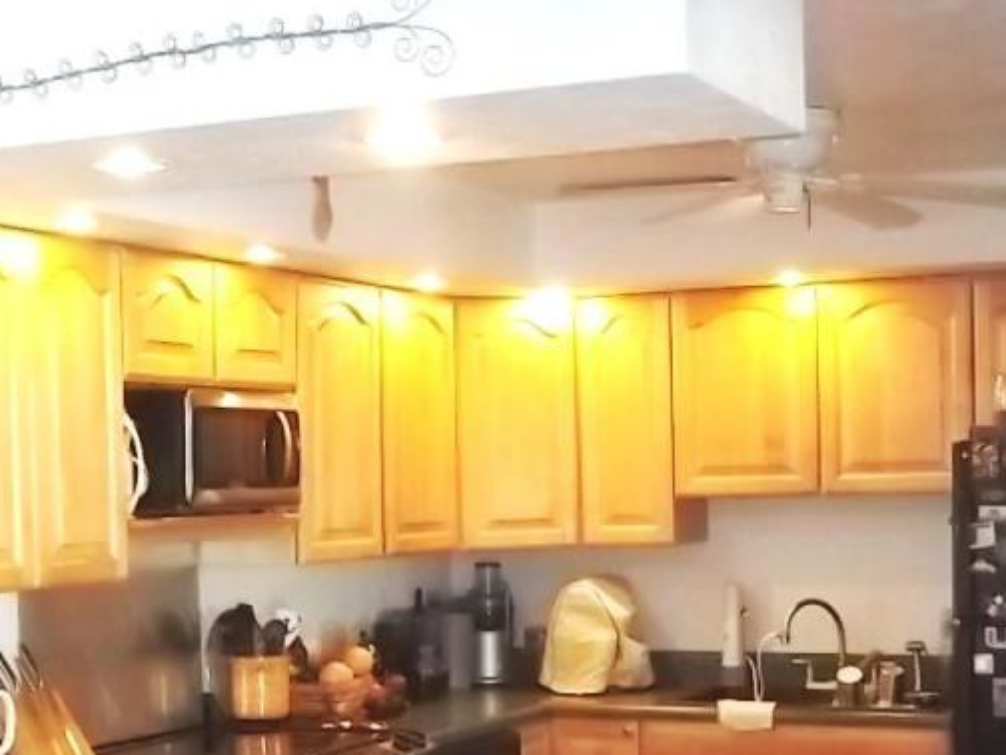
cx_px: 513
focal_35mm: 67
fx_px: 1947
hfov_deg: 29.0
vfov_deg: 21.7
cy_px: 605
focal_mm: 5.9
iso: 320
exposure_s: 1/30
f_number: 3.3
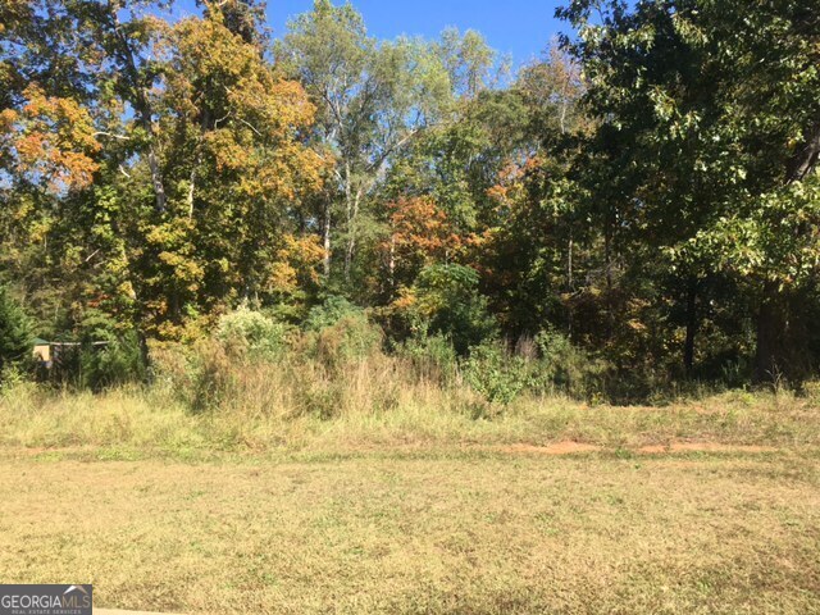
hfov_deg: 61.7
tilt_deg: +1.7
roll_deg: -2.3
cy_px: 308
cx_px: 410
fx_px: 687
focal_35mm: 29
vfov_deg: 48.2
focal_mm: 4.15
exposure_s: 1/557
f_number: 2.2
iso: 25
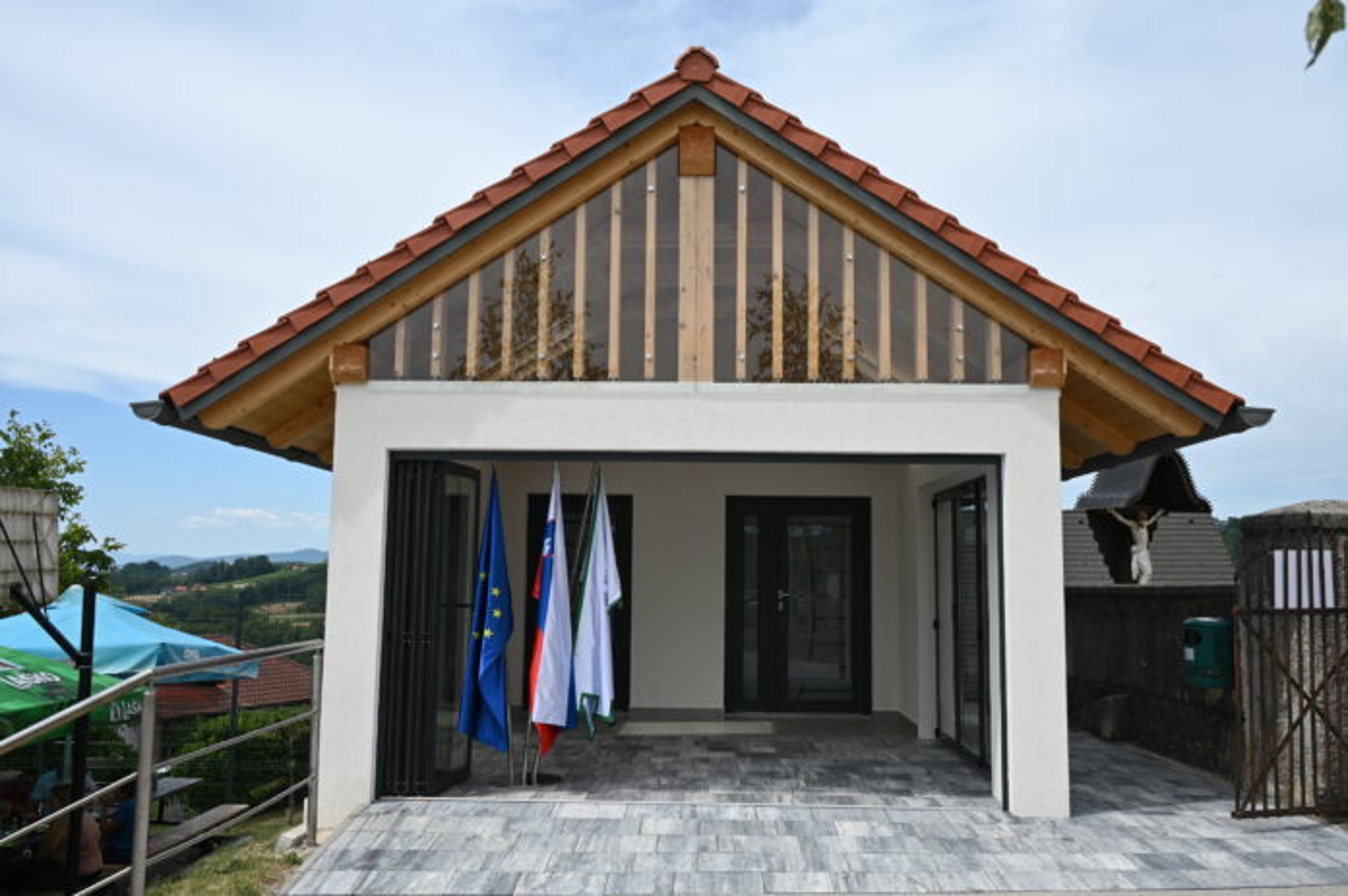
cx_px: 674
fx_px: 1141
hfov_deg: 61.1
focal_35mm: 30
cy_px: 448
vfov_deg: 42.9
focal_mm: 30.5
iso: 100
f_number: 7.1
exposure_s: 1/400
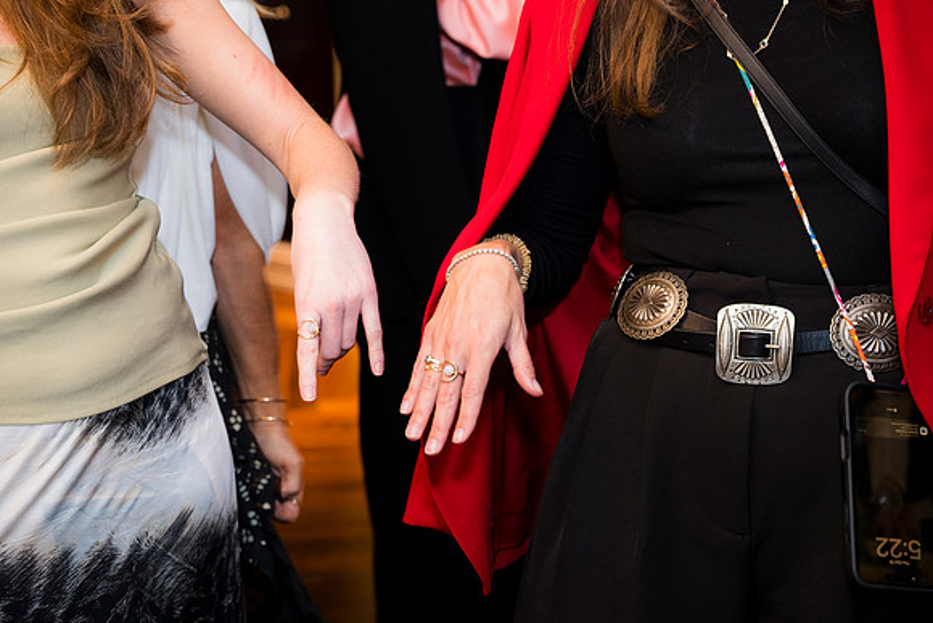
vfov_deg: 20.3
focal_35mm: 67
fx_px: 1737
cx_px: 466
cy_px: 312
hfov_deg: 30.1
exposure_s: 1/80
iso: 800
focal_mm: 67
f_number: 4
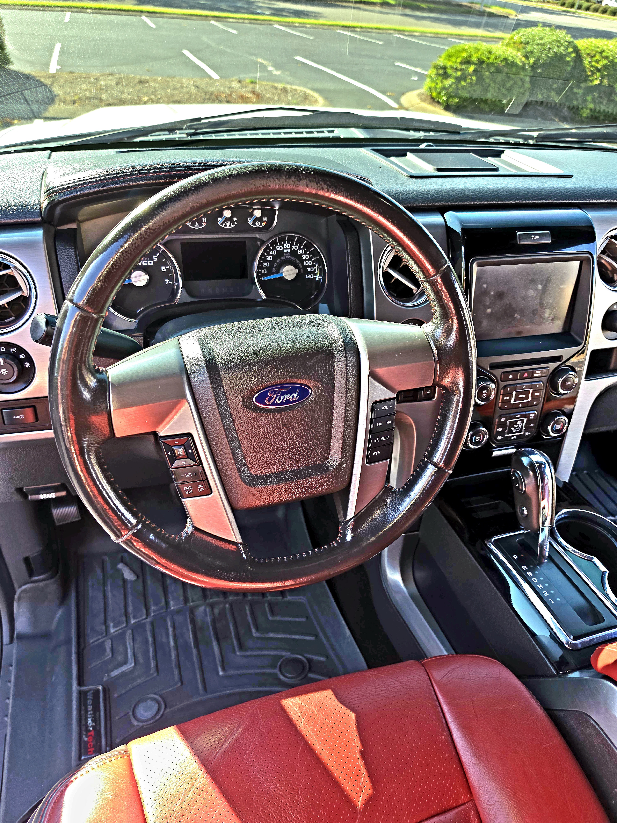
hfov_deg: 58.9
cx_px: 308
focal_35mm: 23
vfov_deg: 73.9
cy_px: 412
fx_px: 547
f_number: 1.4
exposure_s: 1/60.2
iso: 10
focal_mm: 6.5
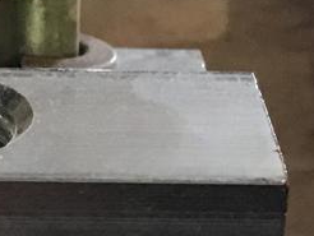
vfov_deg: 9.8
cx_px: 77
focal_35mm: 151
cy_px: 239
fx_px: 1371
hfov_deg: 13.0
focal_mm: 3.3
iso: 250
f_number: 2.4
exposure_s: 1/30
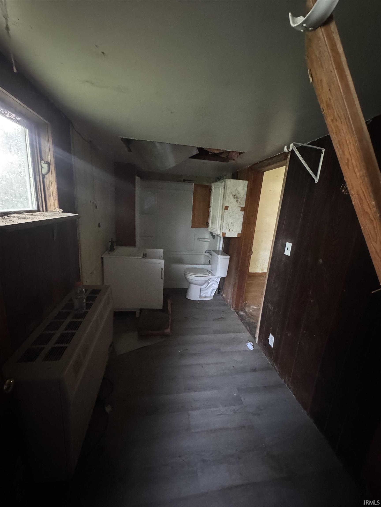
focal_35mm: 14
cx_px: 190
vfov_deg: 102.1
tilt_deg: -13.1
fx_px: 205
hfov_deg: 85.7
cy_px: 254
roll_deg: -3.6
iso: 1600
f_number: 2.2
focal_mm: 2.22
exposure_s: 1/31
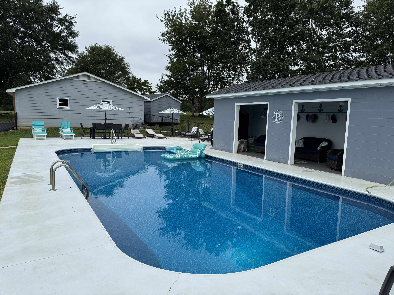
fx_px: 273
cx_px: 197
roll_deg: -2.4
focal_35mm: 24
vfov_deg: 56.8
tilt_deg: -5.7
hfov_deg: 71.6
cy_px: 148
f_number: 1.78
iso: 80
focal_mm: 6.76
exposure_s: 1/1637
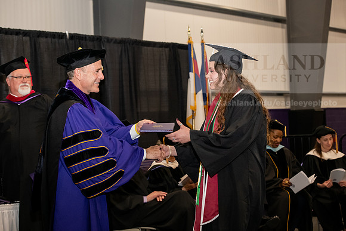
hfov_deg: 28.8
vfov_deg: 19.5
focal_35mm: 70
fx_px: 673
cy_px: 116
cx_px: 173
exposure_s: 1/200
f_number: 5.6
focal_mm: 70
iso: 2500
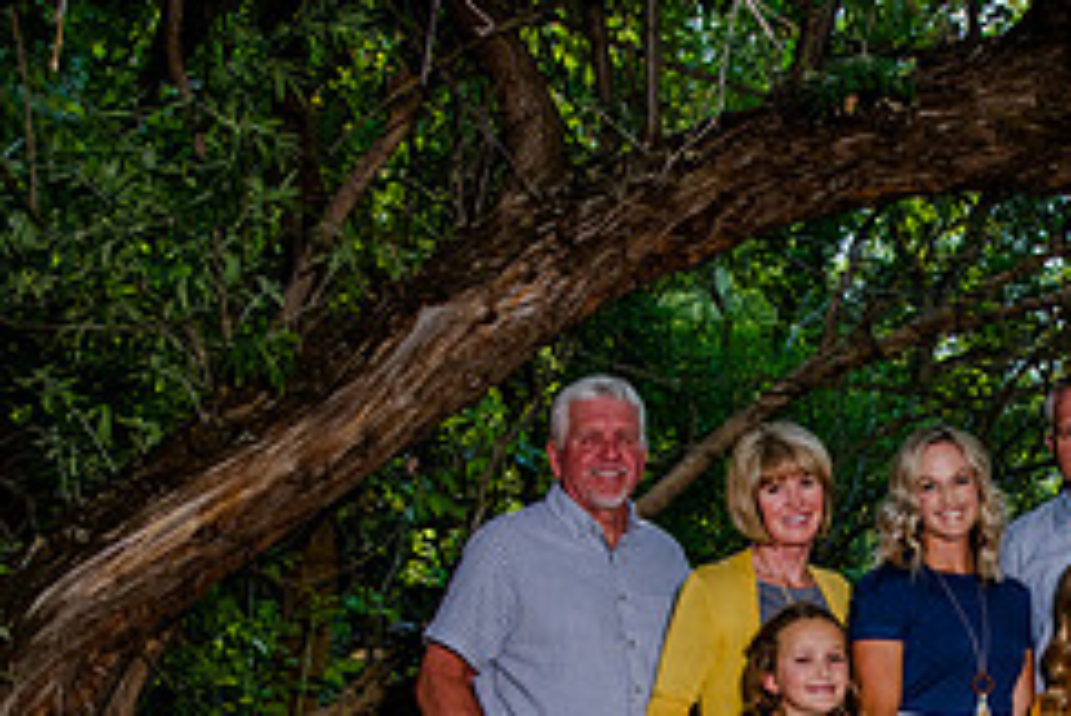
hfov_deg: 27.8
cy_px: 740
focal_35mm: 70
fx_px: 2084
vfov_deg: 18.9
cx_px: 958
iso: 800
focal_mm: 27
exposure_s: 1/320
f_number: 8
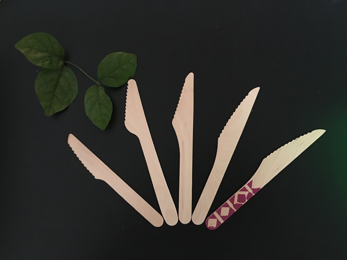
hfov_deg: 61.7
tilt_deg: -83.7
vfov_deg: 48.2
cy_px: 130
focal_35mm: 29
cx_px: 174
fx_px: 291
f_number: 2.2
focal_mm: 4.15
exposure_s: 1/4
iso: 100
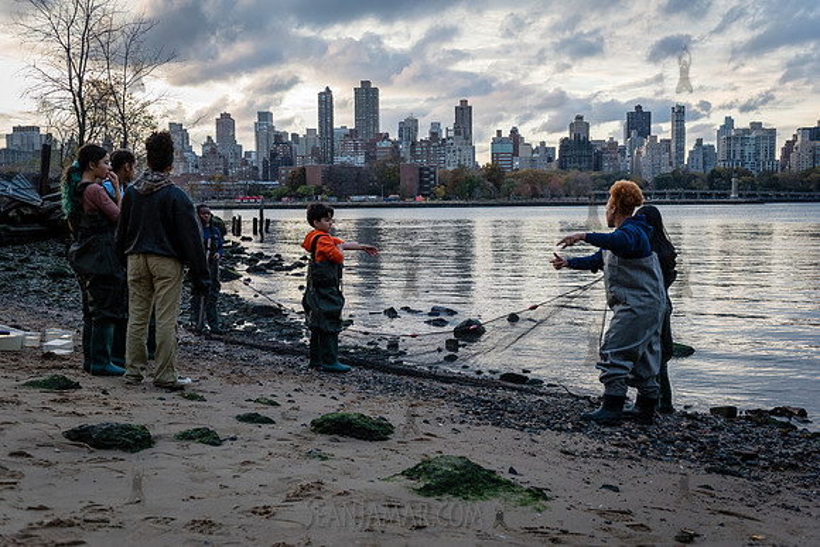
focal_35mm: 37
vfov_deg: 36.3
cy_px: 273
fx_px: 835
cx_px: 406
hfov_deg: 52.3
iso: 800
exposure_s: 1/400
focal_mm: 36
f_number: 4
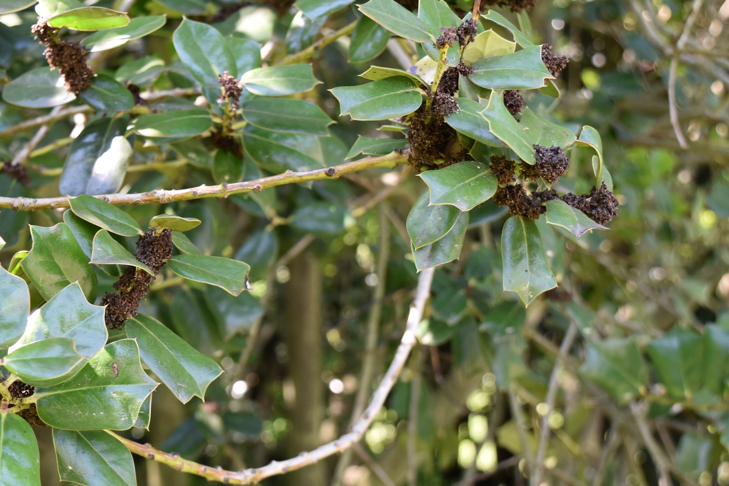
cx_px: 259
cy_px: 335
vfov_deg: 19.4
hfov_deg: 28.7
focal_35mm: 70
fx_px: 1417
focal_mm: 28
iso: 400
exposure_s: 1/125
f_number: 5.6
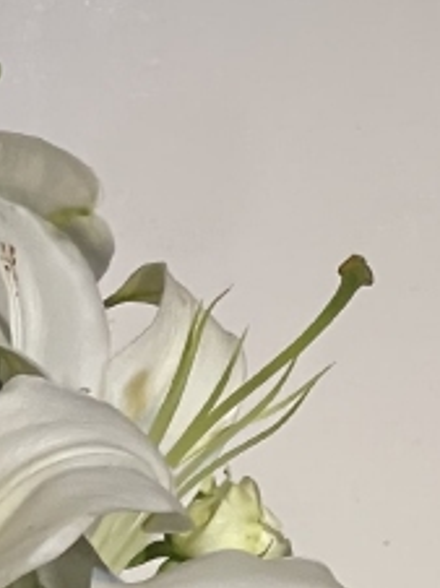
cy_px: 1067
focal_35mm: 340
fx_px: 5773
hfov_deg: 4.3
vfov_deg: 5.7
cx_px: -599
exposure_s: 1/50
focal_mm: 7.5
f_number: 2.2
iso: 250
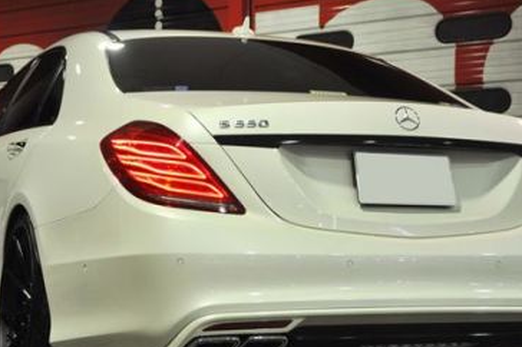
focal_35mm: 82
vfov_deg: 16.6
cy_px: 176
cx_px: 244
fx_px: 1188
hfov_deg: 24.8
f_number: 4.5
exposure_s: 1/20
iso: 400
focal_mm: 34
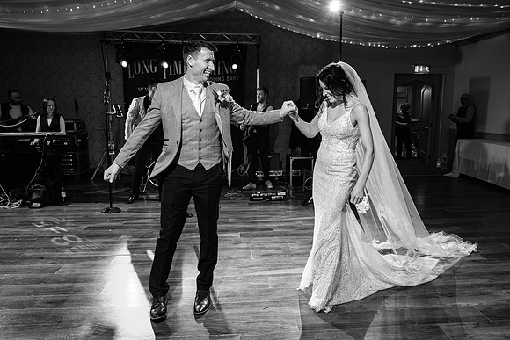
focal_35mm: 25
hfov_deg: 70.5
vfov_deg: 50.5
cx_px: 270
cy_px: 160
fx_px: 360
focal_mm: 16
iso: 800
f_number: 2.8
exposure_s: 1/160
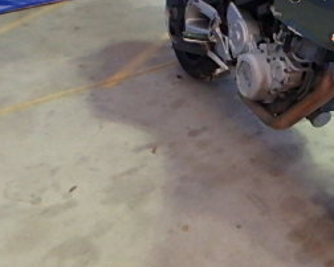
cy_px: 61
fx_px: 514
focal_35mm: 52
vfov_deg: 28.7
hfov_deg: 31.0
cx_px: 390
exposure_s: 1/30
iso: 800
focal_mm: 3.7
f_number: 3.5
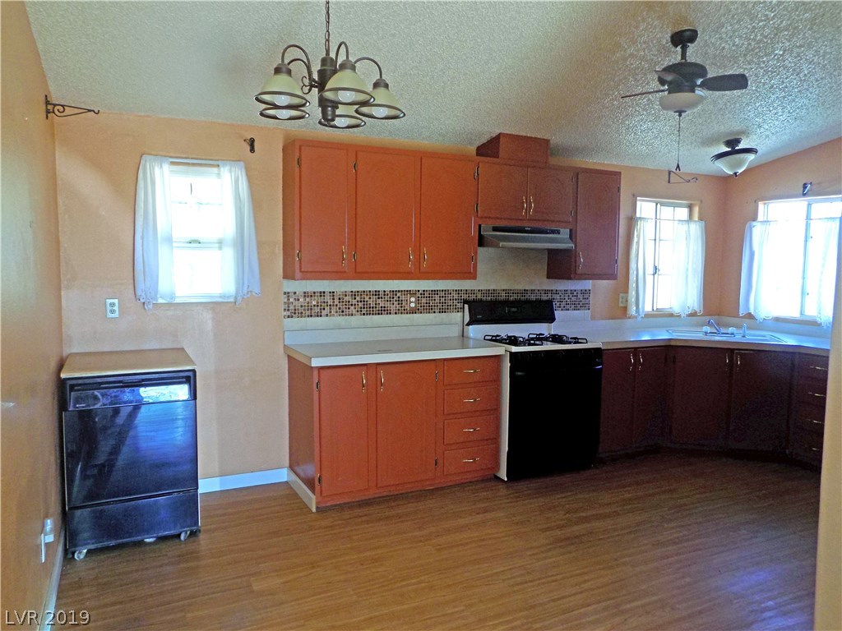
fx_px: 584
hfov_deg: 71.6
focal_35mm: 24
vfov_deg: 56.8
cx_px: 421
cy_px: 316
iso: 80
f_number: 3.1
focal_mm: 4.3
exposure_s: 1/60
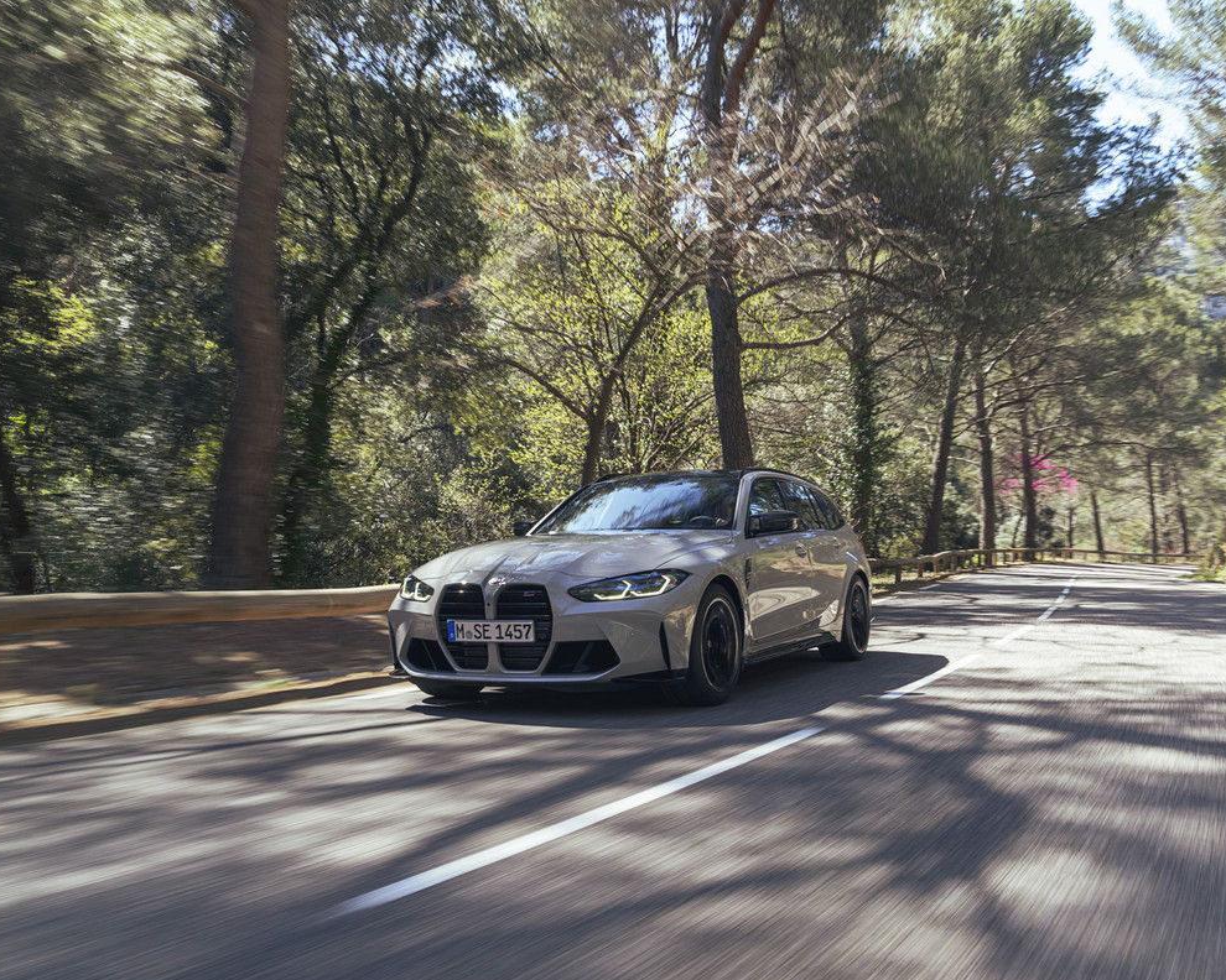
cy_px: 494
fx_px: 1197
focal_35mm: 33
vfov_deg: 44.5
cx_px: 711
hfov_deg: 54.0
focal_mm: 29
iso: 125
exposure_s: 1/30
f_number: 10
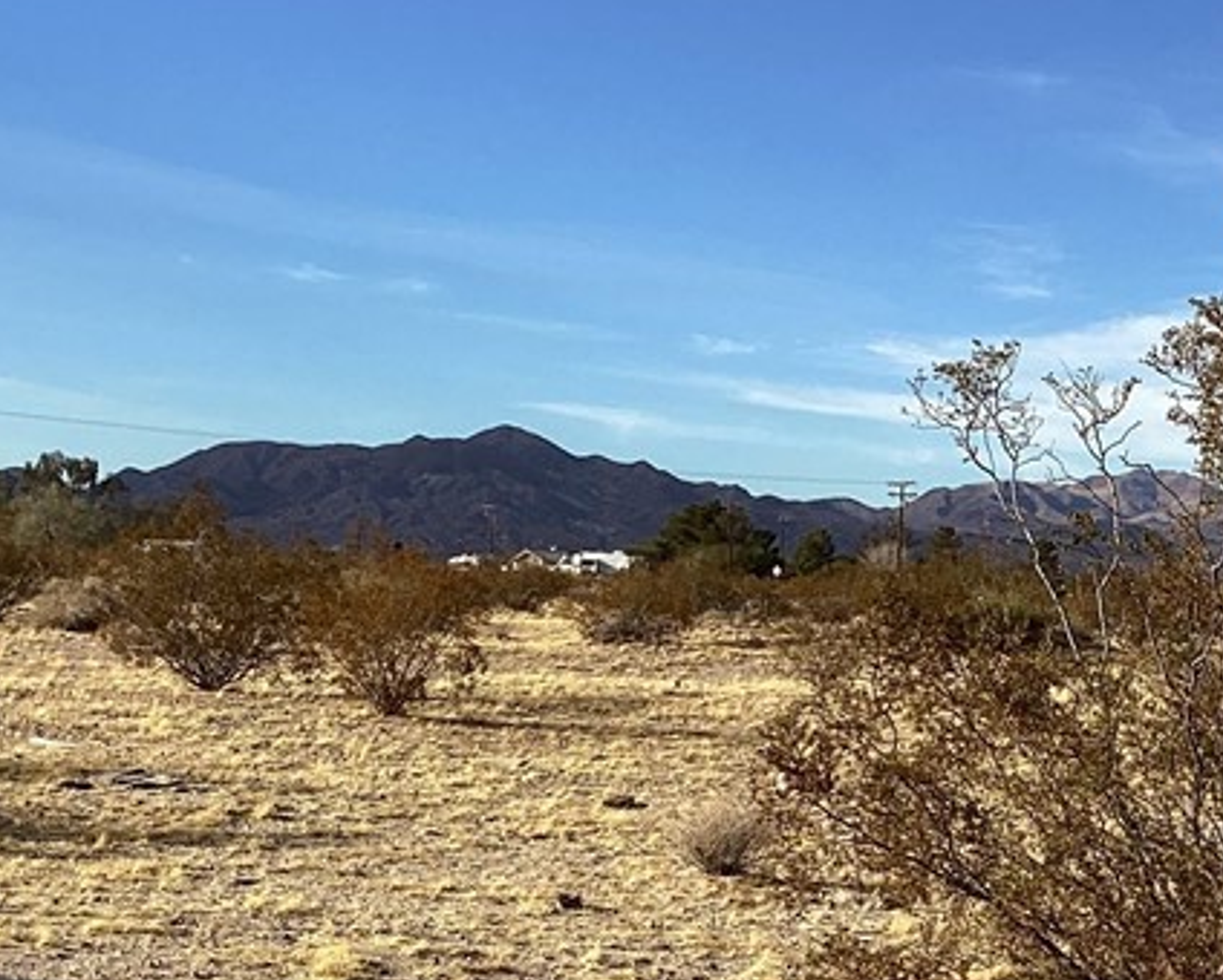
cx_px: 935
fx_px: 2645
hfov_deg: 25.7
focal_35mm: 73
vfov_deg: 20.8
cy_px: 793
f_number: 2.4
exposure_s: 1/1481
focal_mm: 3.3
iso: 25
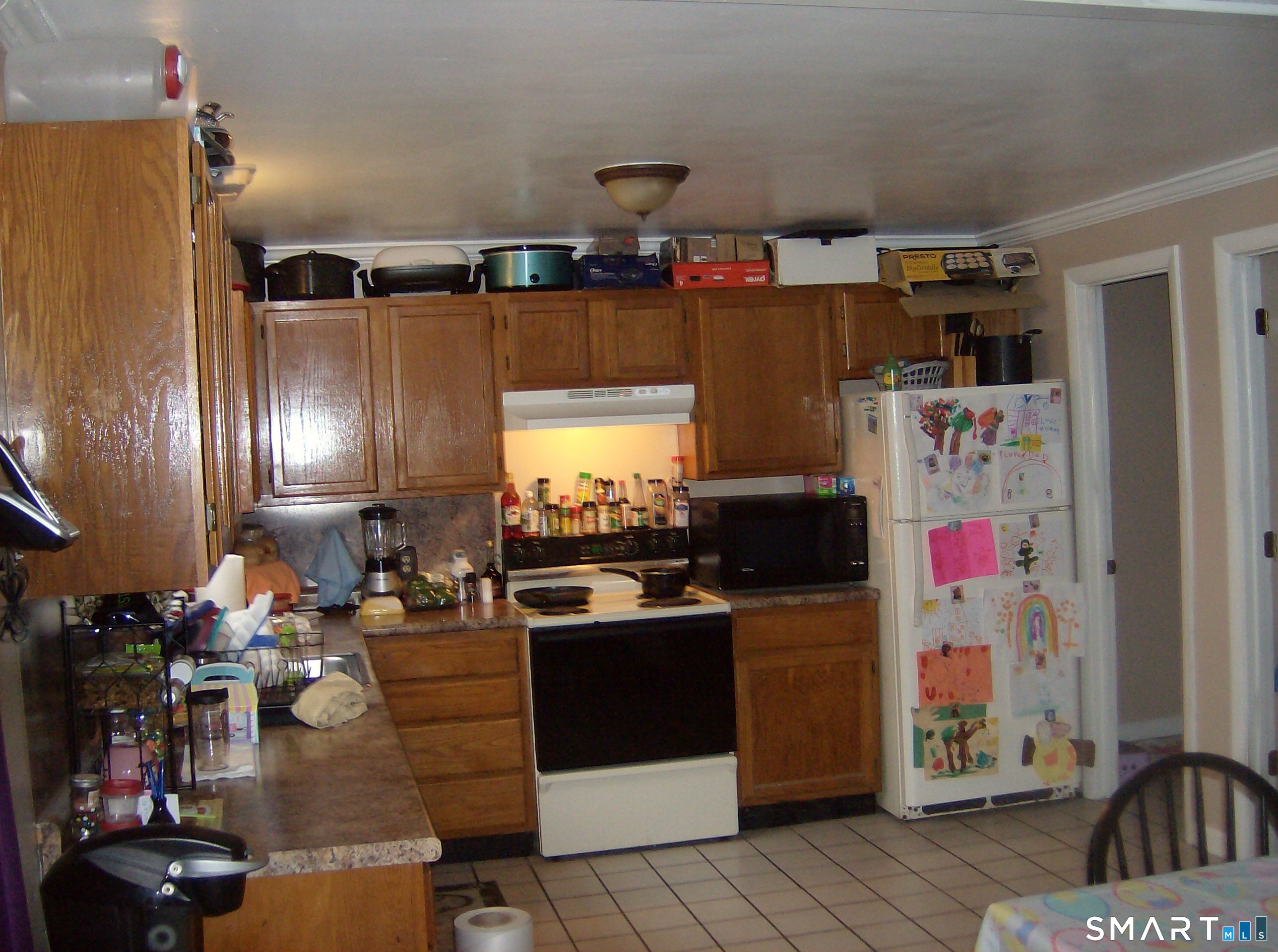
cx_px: 639
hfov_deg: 51.5
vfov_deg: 39.5
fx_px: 1326
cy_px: 476
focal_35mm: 36
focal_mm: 6
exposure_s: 1/60
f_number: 2.8
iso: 200
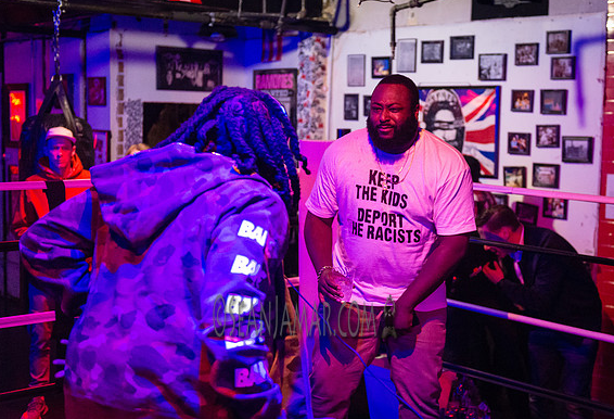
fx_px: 927
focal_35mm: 54
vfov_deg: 25.4
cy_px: 192
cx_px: 365
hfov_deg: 36.5
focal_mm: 45
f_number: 2.8
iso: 5000
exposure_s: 1/250
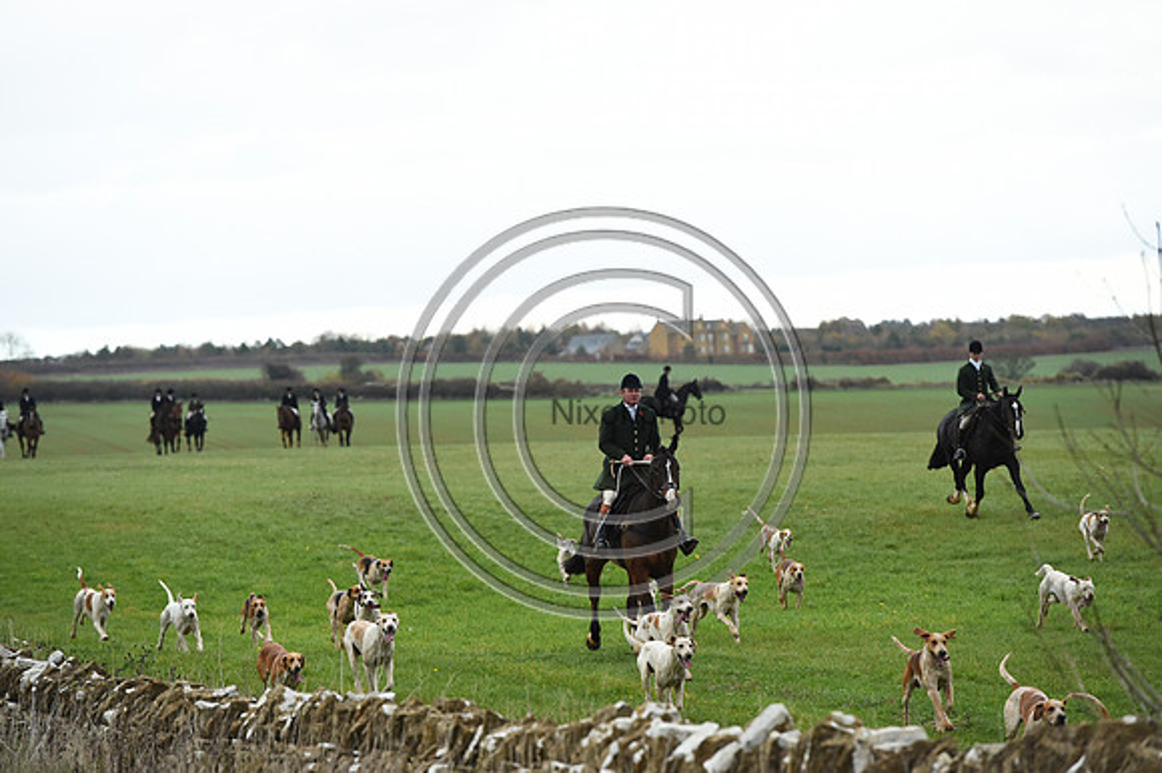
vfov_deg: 7.8
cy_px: 386
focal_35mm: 175
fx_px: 5645
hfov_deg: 11.8
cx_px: 581
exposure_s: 1/1000
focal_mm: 175
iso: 2800
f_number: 5
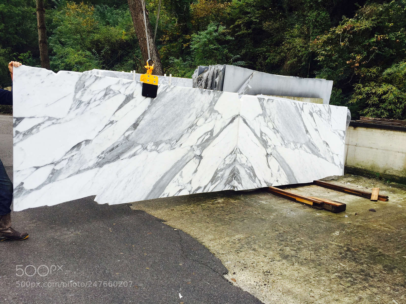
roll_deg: -1.8
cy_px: 152
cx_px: 203
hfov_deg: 61.7
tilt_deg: -8.0
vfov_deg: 48.2
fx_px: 340
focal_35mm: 29
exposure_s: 1/366
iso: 32
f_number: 2.2
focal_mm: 4.15
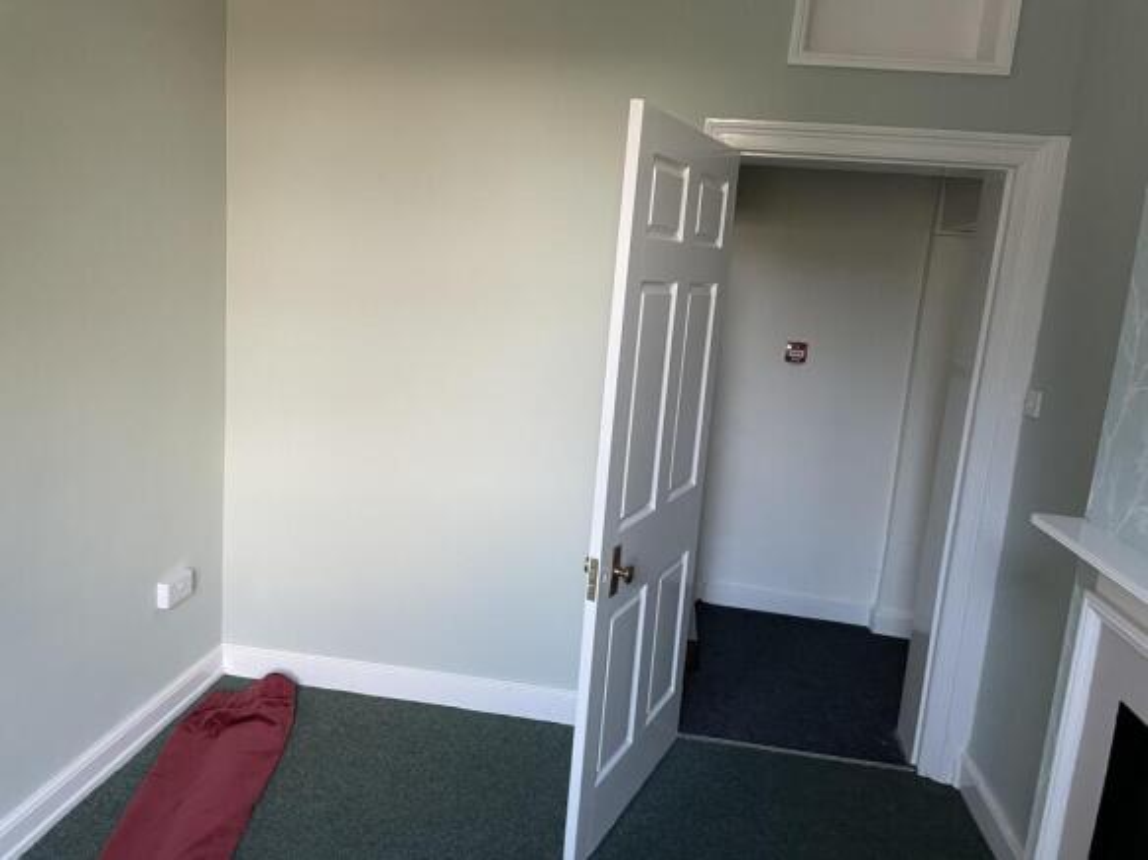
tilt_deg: -7.8
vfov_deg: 53.0
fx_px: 862
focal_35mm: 26
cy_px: 430
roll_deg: -3.2
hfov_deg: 67.3
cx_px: 574
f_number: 1.6
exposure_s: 1/60
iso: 160
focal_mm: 4.2
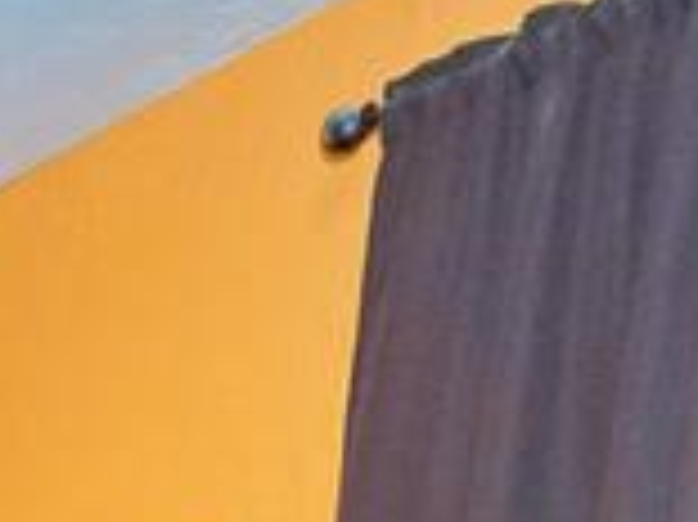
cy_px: 1228
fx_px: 1793
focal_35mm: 89
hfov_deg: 11.9
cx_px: -1333
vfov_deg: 12.9
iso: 1250
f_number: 4
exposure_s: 1/60
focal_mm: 14
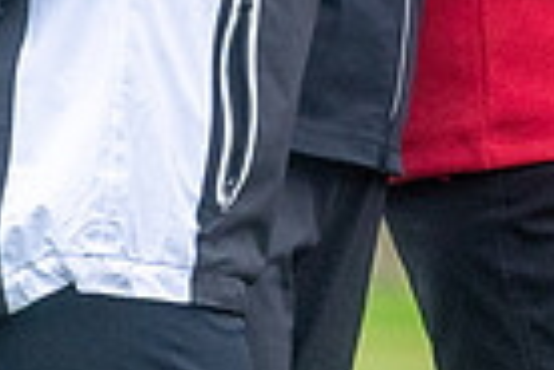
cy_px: -334
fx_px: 29006
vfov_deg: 0.7
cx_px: 939
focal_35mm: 1885
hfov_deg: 1.1
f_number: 4.5
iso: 1000
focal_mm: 300
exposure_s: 1/200
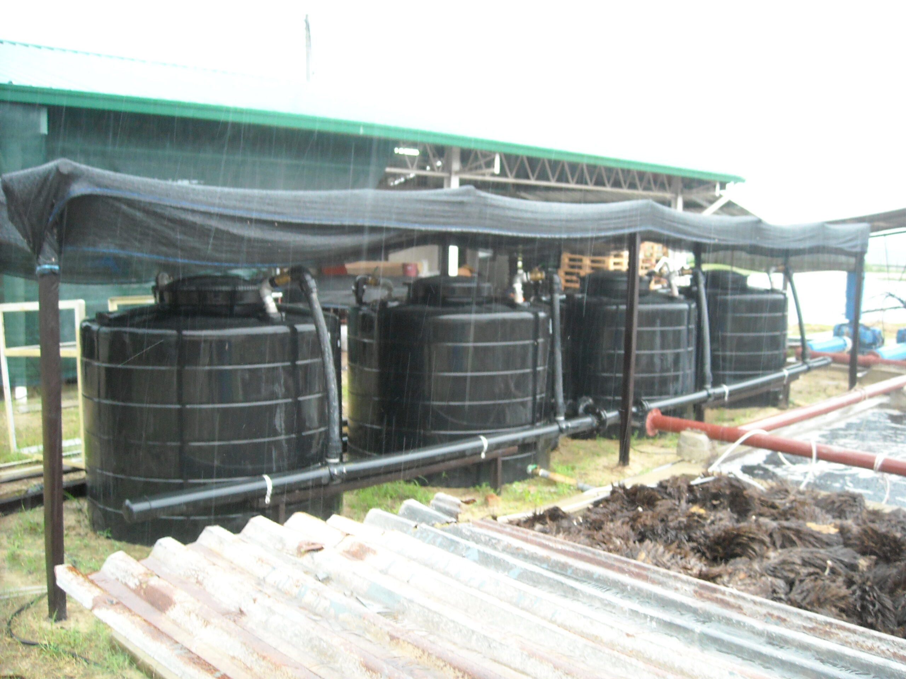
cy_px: 340
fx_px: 916
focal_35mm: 35
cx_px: 453
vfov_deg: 40.7
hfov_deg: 52.6
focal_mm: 5.7
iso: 270
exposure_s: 1/60
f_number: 2.8
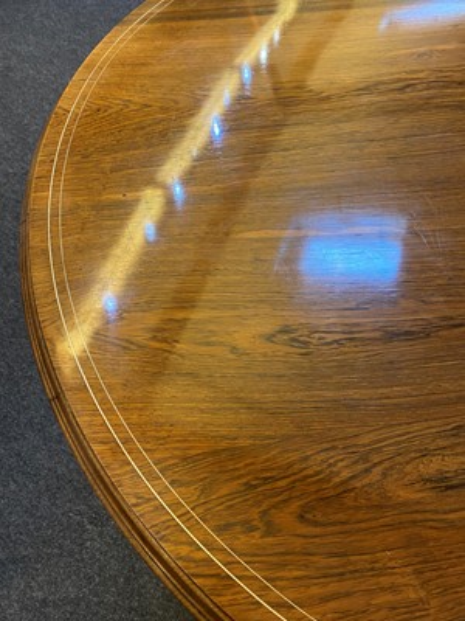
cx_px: 232
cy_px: 310
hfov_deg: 53.1
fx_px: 466
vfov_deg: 67.3
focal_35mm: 26
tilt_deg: -62.2
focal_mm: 4.25
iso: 200
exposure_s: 1/50
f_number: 1.8
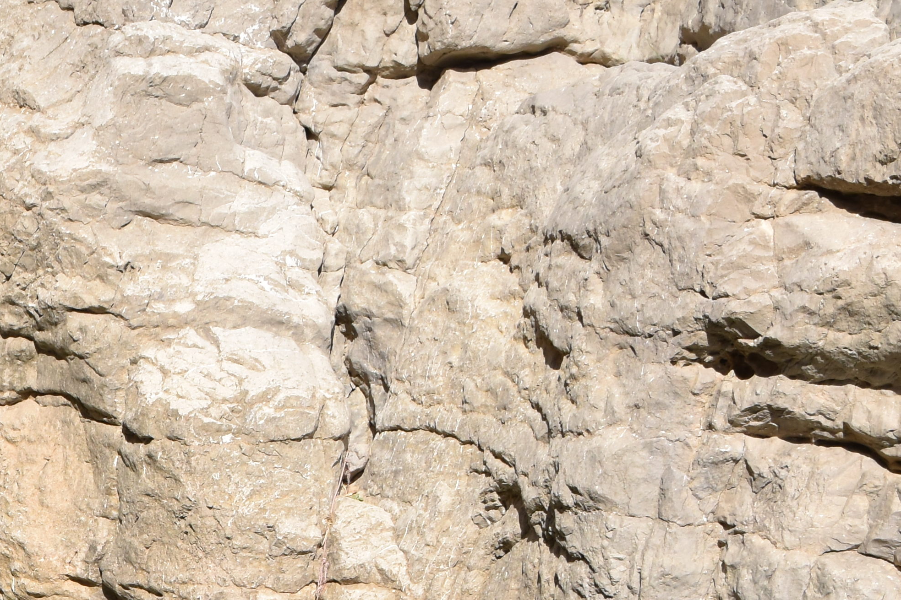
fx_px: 3091
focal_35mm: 124
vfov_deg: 10.7
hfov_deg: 15.7
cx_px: -276
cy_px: 860
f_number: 10
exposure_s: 1/400
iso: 200
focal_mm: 27
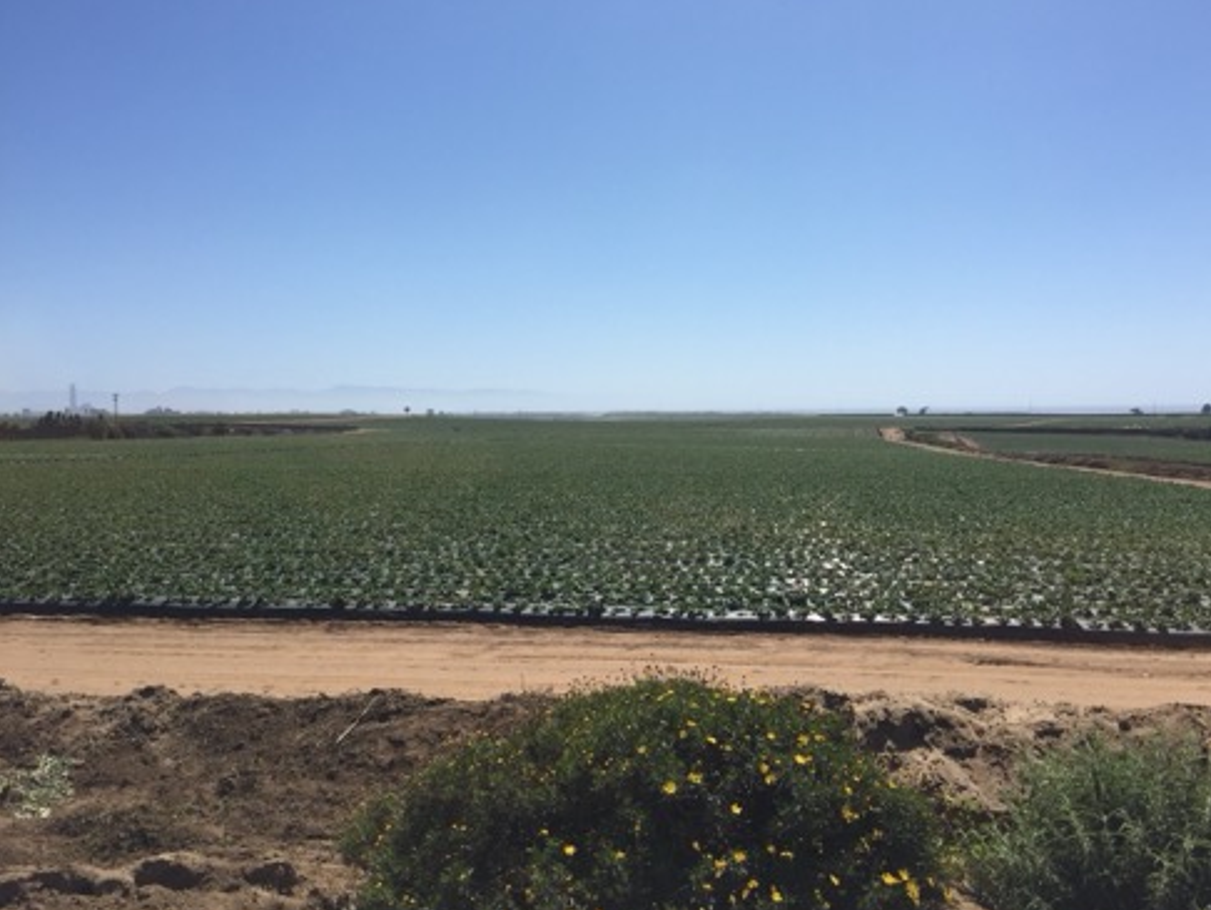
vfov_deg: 45.5
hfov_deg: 58.3
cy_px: 436
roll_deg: -0.2
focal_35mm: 31
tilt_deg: -4.0
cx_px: 643
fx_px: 1085
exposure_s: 1/3300
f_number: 2.2
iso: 32
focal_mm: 4.15
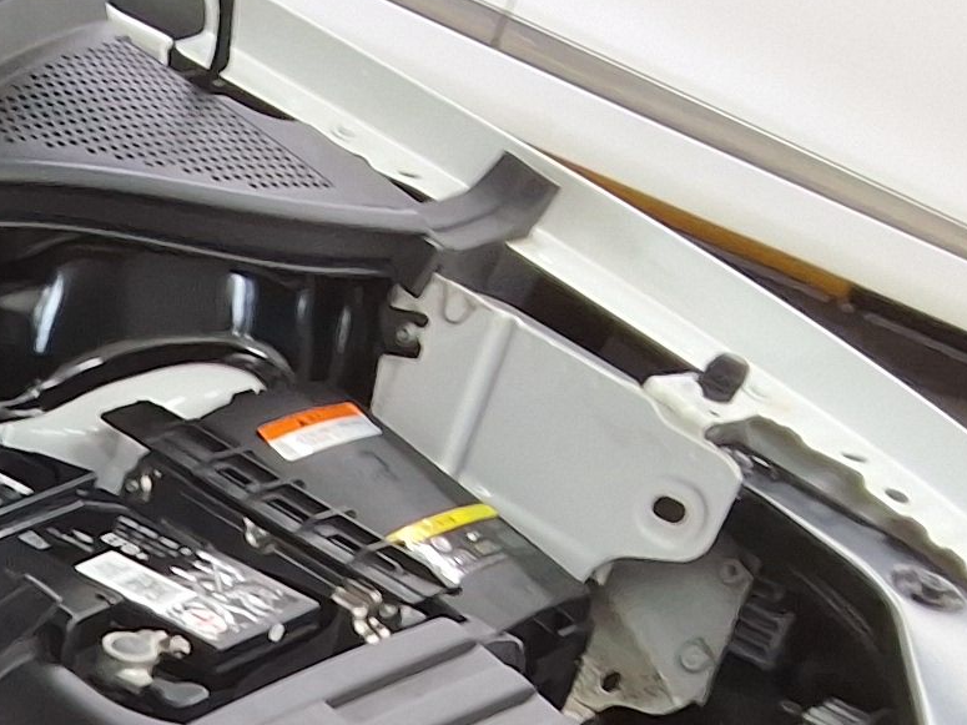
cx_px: -774
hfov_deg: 14.6
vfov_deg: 11.9
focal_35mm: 118
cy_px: 1154
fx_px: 3296
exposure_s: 1/40
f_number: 1.9
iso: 40
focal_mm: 2.91
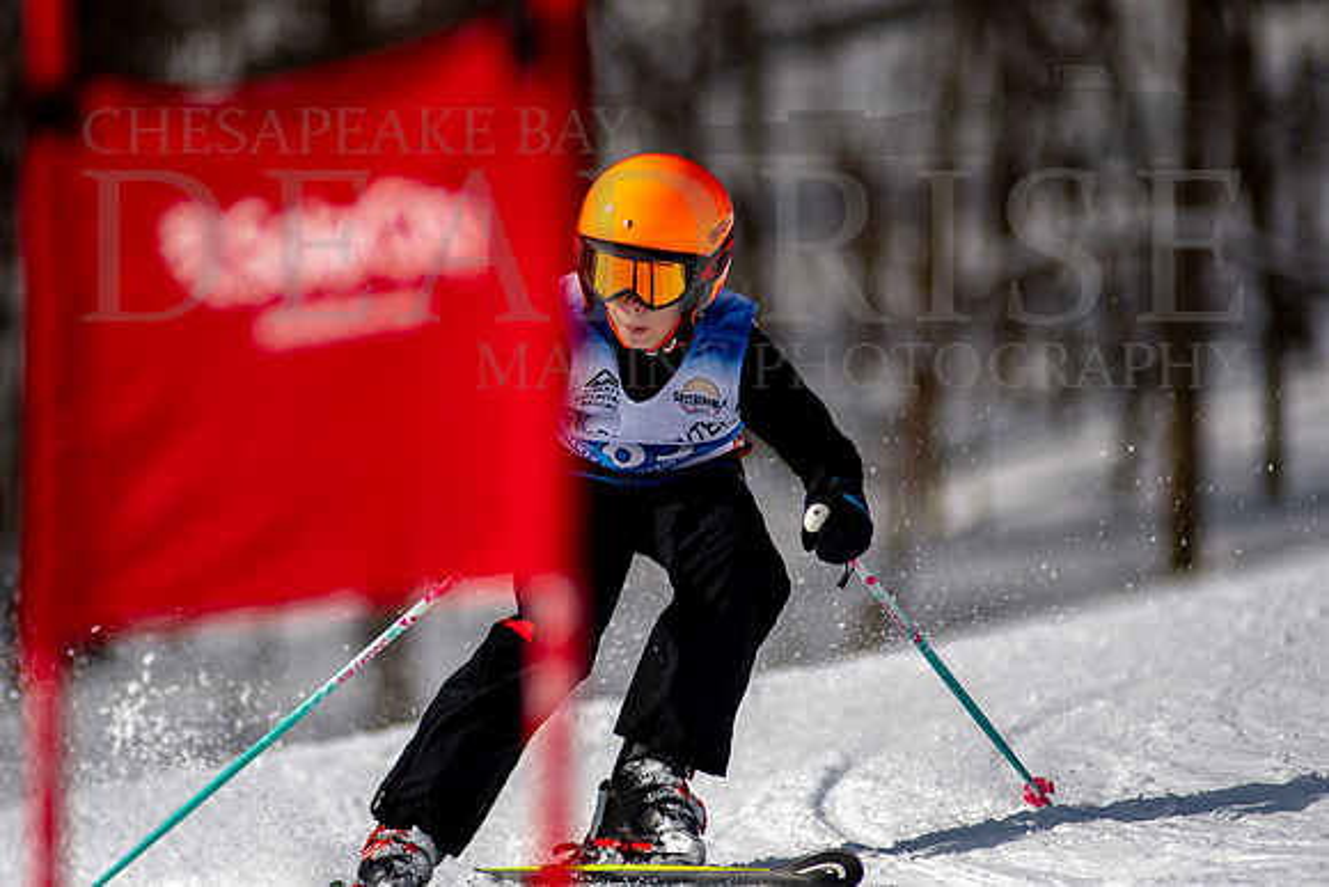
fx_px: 16616
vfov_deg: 3.1
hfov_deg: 4.6
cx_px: 664
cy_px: 444
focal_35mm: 450
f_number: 2.8
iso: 100
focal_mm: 300
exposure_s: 1/8000
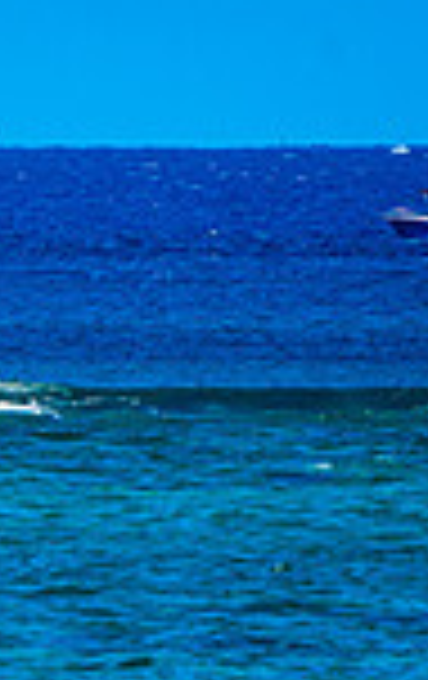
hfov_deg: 0.6
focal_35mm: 2399
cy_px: 268
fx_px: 44561
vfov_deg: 0.9
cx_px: -842
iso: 50
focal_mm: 600
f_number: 6.3
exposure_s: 1/1000
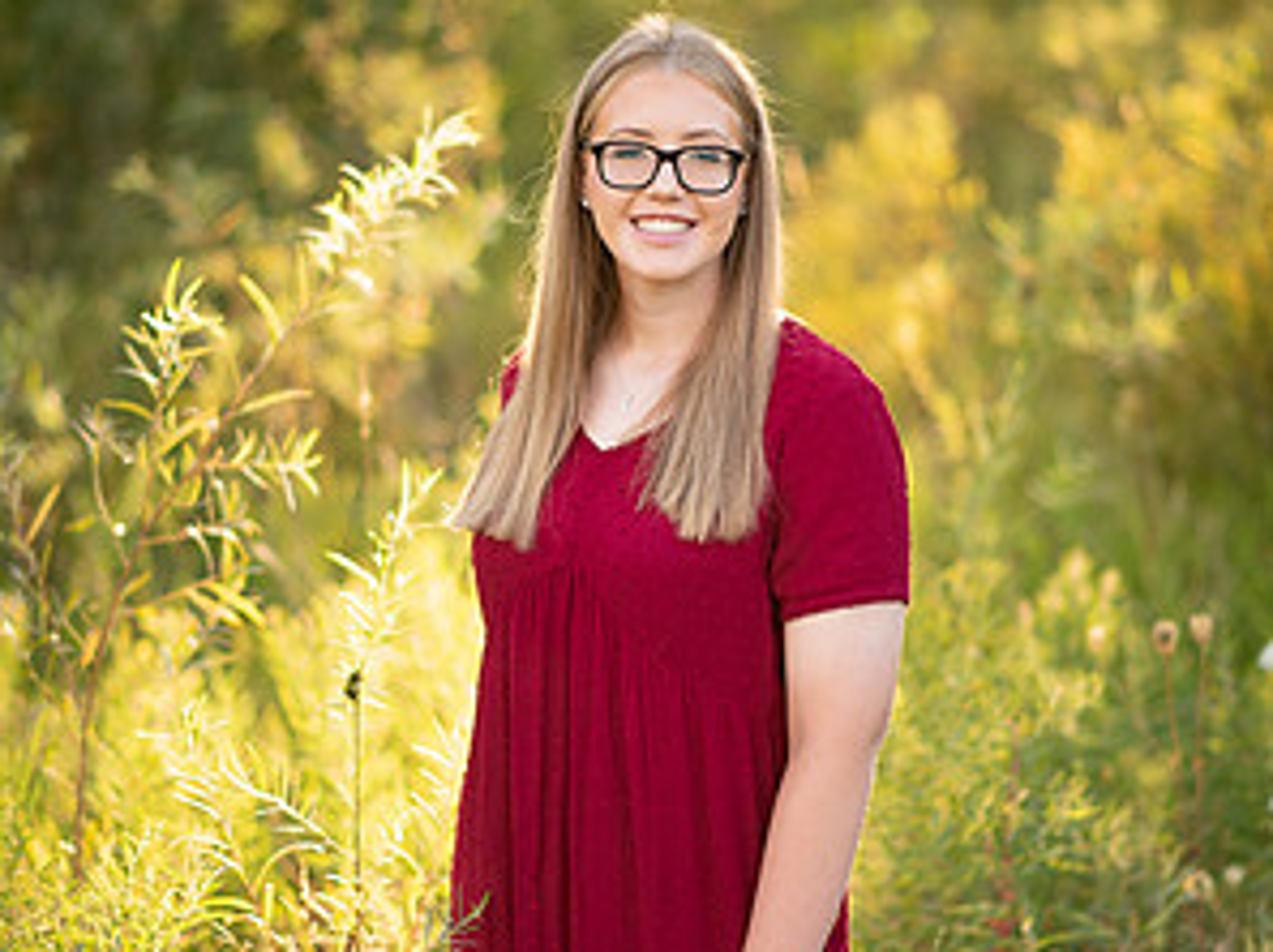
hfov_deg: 15.9
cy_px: 467
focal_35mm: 124
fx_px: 4555
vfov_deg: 11.9
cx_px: 639
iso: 125
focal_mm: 85
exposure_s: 1/400
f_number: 1.8
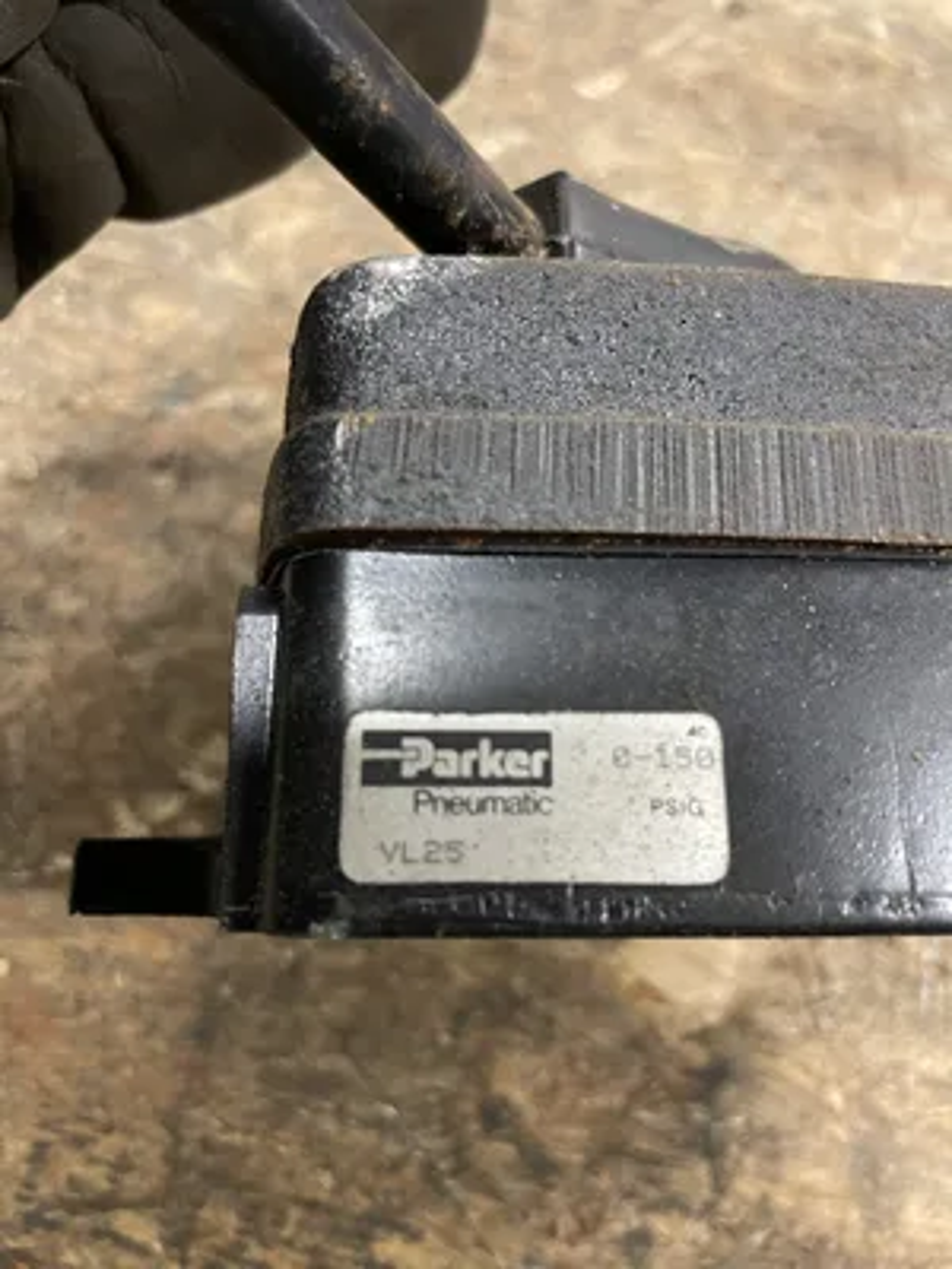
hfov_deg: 53.1
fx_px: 953
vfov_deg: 67.3
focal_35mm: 26
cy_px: 634
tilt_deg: -72.6
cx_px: 476
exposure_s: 1/40
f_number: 1.6
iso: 400
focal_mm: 4.2
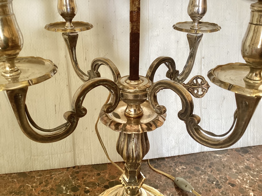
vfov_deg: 45.4
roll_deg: -3.3
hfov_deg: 58.4
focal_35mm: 31
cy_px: 98
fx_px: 235
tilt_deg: -27.8
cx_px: 131
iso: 125
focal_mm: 3.3
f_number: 2.4
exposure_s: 1/60
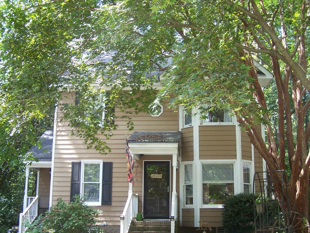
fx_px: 376
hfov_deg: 44.7
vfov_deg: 34.3
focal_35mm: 42
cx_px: 170
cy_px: 123
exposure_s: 1/60
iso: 80
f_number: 2.8
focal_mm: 6.3
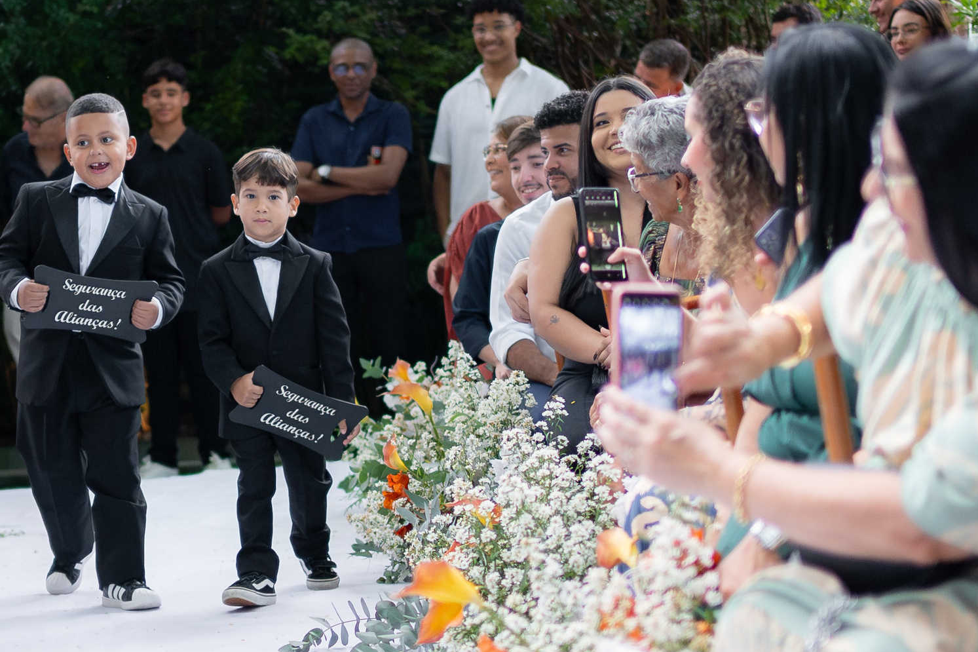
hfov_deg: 22.0
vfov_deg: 14.9
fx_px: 2499
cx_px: 251
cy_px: 322
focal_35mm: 92
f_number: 1.4
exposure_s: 1/1000
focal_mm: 35
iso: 2500
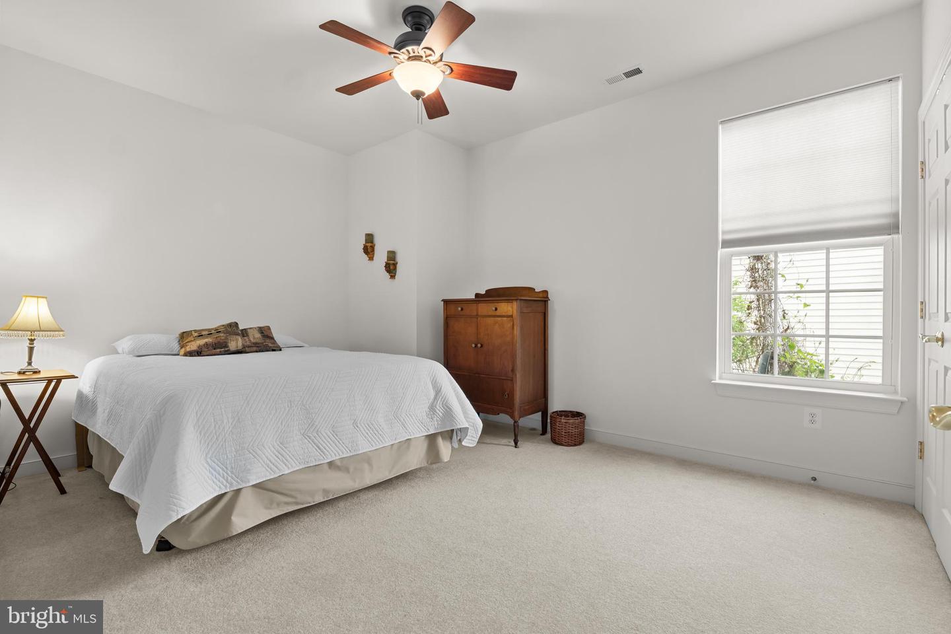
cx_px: 476
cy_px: 317
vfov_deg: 72.6
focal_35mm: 16
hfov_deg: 95.5
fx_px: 432
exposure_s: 1.3
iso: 250
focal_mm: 10.9
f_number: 7.1
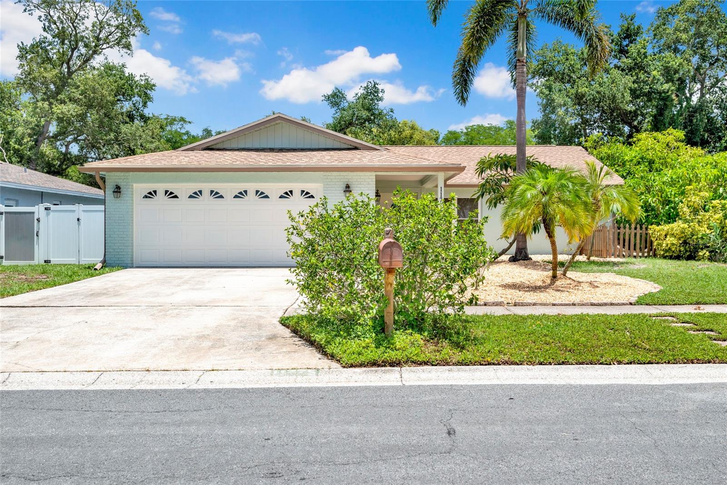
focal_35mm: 30
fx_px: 606
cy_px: 242
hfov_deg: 61.9
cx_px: 364
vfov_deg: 43.6
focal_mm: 30
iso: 250
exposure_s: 1/1250
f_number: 7.1
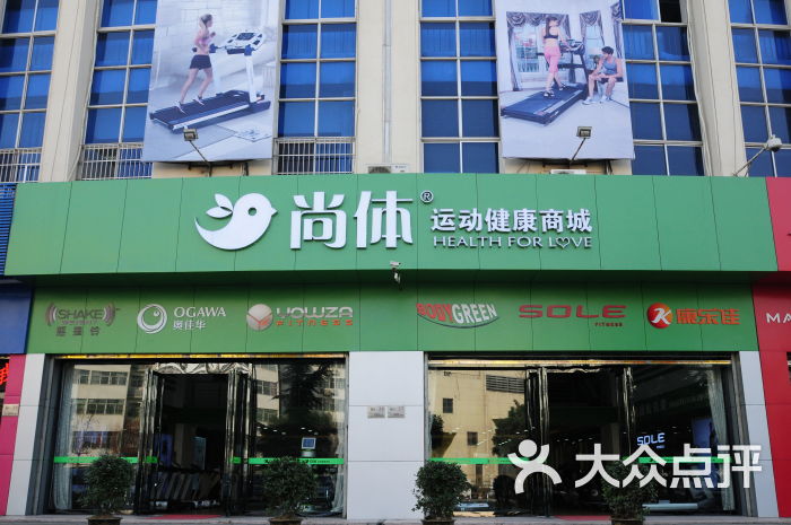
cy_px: 262
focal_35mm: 33
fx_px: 724
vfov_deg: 39.9
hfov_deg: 57.3
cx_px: 396
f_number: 7.1
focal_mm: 22
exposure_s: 1/320
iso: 720
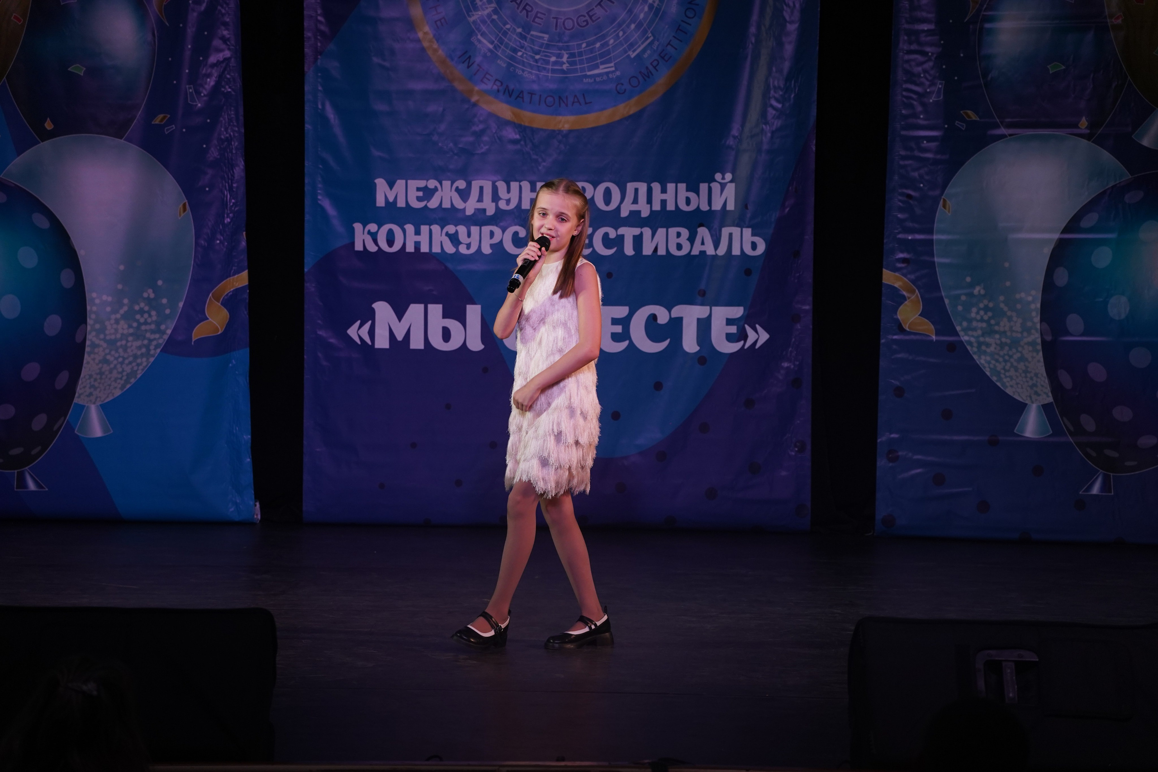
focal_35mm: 126
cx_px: 579
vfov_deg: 10.9
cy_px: 386
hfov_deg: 16.3
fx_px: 4053
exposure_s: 1/250
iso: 1600
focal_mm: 126
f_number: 5.6
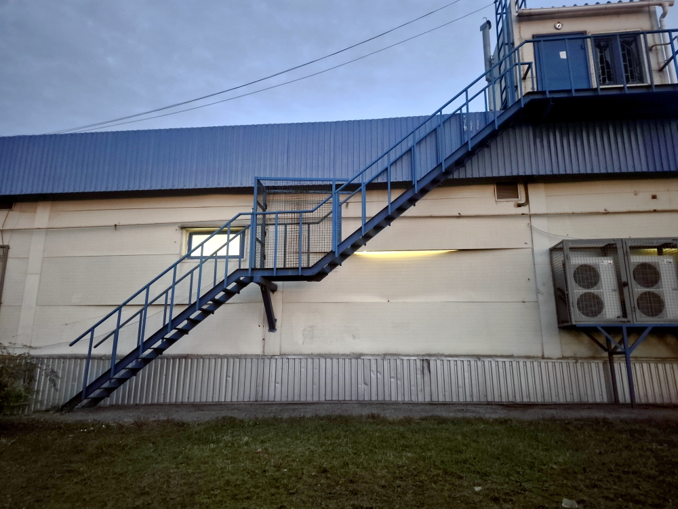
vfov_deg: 58.9
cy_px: 254
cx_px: 339
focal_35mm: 23
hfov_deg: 73.9
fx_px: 450
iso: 1250
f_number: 1.8
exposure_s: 1/17
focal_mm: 5.4
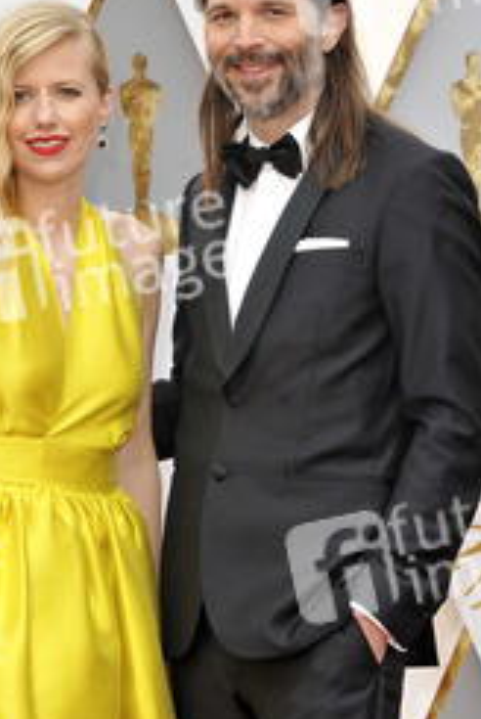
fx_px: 3257
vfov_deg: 12.6
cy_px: 408
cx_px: 172
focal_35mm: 163
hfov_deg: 8.4
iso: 1000
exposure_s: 1/250
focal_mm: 100
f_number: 7.1
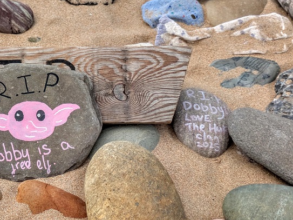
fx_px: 795
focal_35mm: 94
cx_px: 29
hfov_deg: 20.4
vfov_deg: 15.7
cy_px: 89
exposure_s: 1/2012
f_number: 1.89
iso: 49
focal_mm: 5.43
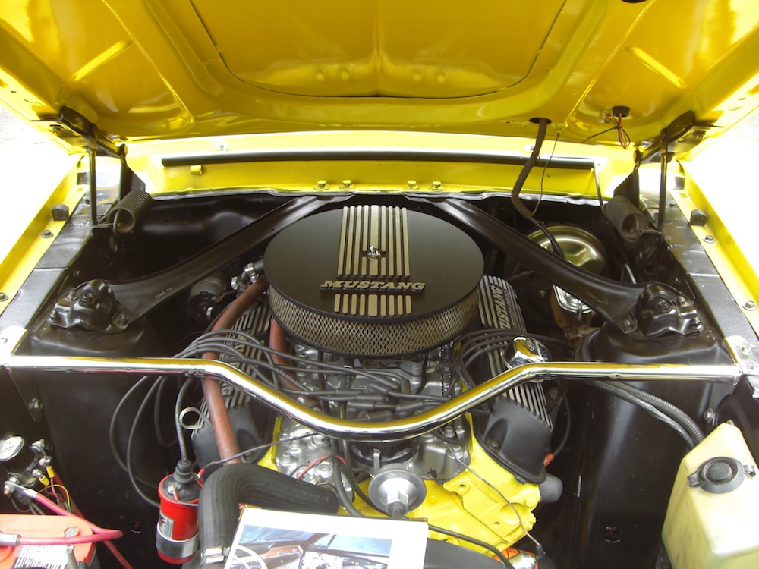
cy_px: 284
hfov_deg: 49.0
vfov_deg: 37.7
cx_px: 380
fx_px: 833
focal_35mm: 38
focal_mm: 6.2
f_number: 2.7
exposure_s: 1/125
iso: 100
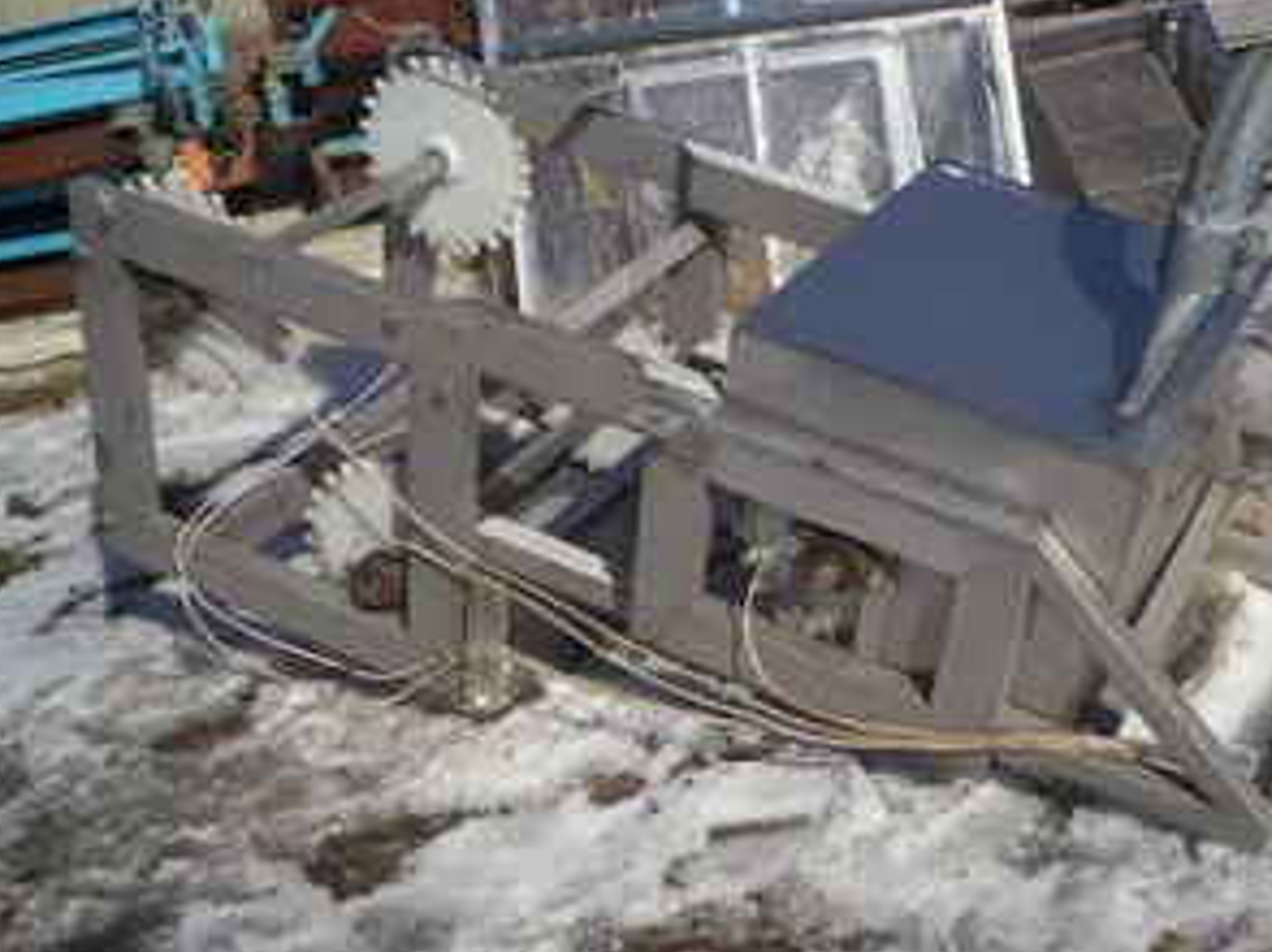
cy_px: 459
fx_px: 1799
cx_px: 831
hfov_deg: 38.6
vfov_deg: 29.6
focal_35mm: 49
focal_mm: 5.9
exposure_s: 1/1678
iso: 100
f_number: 4.5
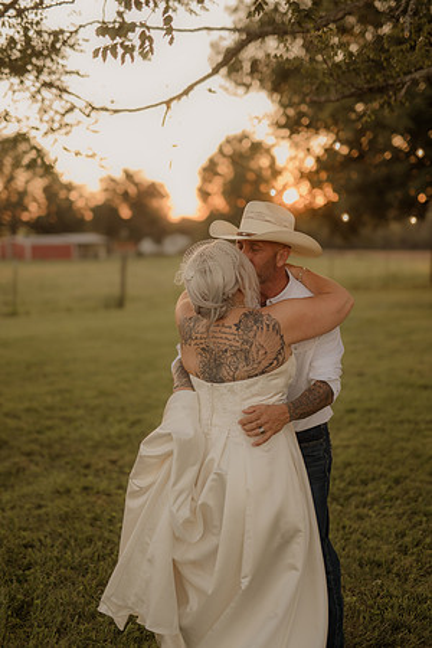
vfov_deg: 39.6
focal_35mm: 50
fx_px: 900
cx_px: 216
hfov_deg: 27.0
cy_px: 324
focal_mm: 50
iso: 200
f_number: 2.8
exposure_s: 1/400
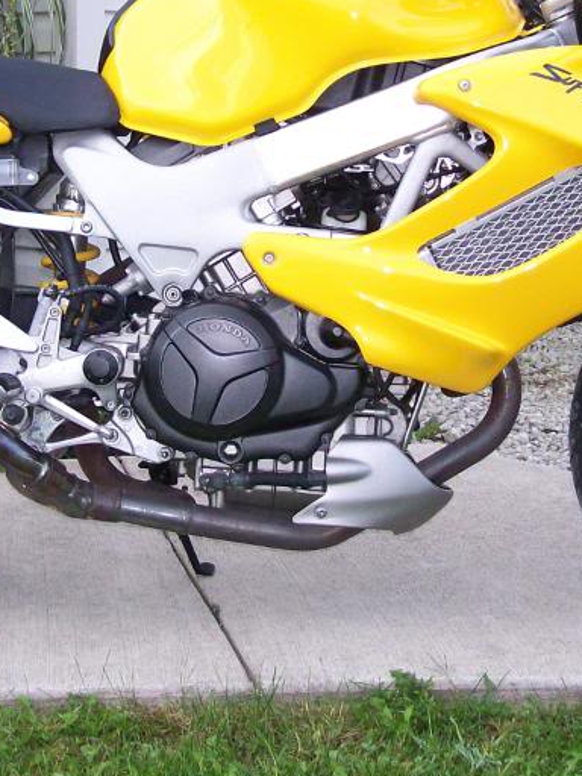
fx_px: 1614
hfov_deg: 20.4
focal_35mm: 72
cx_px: 250
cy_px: 229
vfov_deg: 26.8
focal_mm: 6
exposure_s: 1/64
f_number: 2.7
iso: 140
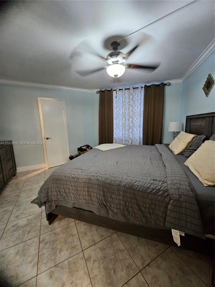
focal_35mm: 13
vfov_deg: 106.2
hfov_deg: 89.9
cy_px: 144
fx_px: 108
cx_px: 108
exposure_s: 1/30
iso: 400
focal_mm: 1.74
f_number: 2.2
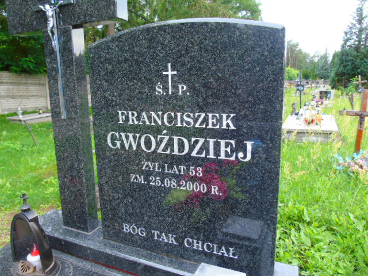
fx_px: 266
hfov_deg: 69.4
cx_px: 184
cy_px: 138
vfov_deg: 54.9
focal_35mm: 25
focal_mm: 4.4
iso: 80
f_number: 3.4
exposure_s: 1/30
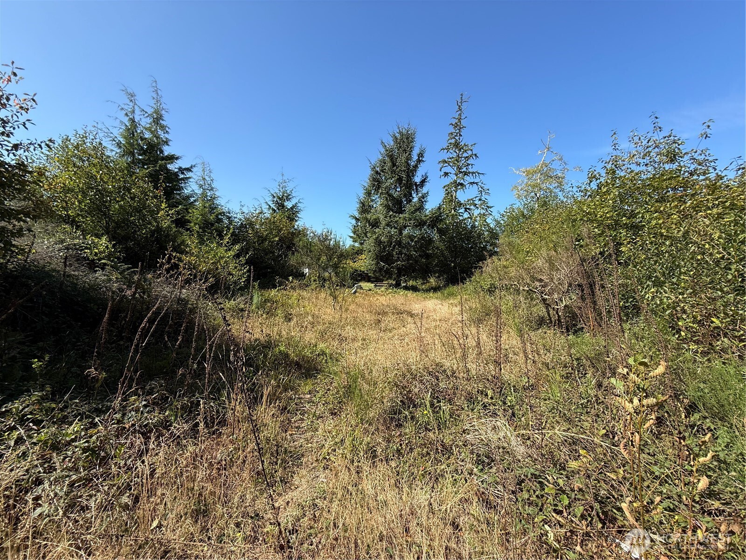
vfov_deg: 85.7
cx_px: 373
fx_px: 302
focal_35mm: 14
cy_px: 280
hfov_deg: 102.1
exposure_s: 1/928
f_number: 2.2
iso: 50
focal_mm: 2.22
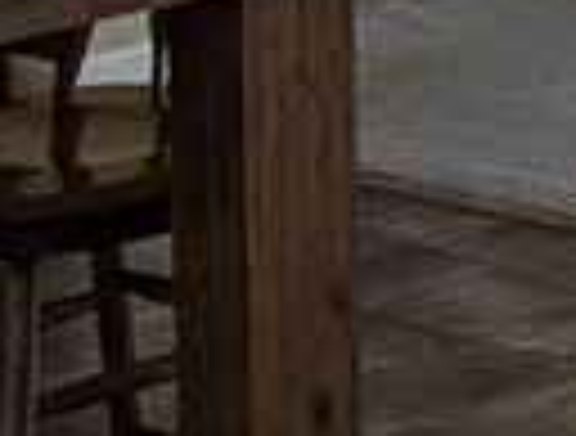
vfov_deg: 7.4
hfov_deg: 8.0
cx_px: 2000
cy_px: -562
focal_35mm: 191
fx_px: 3190
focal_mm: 6.81
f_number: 1.85
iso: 42
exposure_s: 1/162
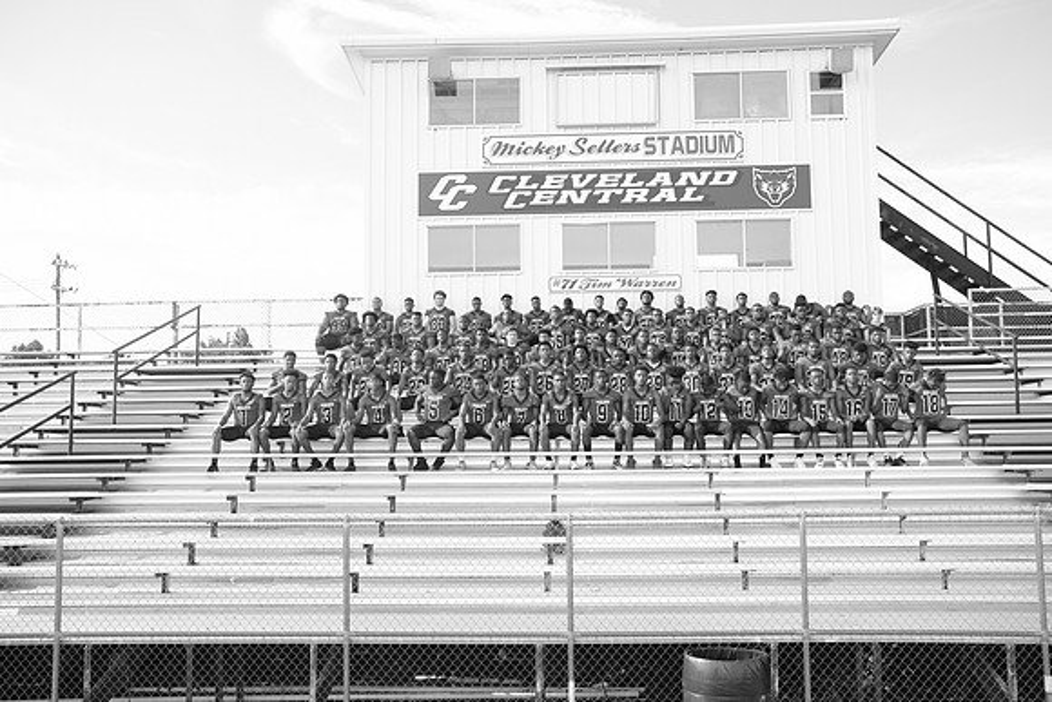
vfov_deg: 37.9
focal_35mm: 35
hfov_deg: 54.4
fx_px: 1023
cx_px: 526
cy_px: 351
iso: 200
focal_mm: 23
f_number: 3.6
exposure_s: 1/400
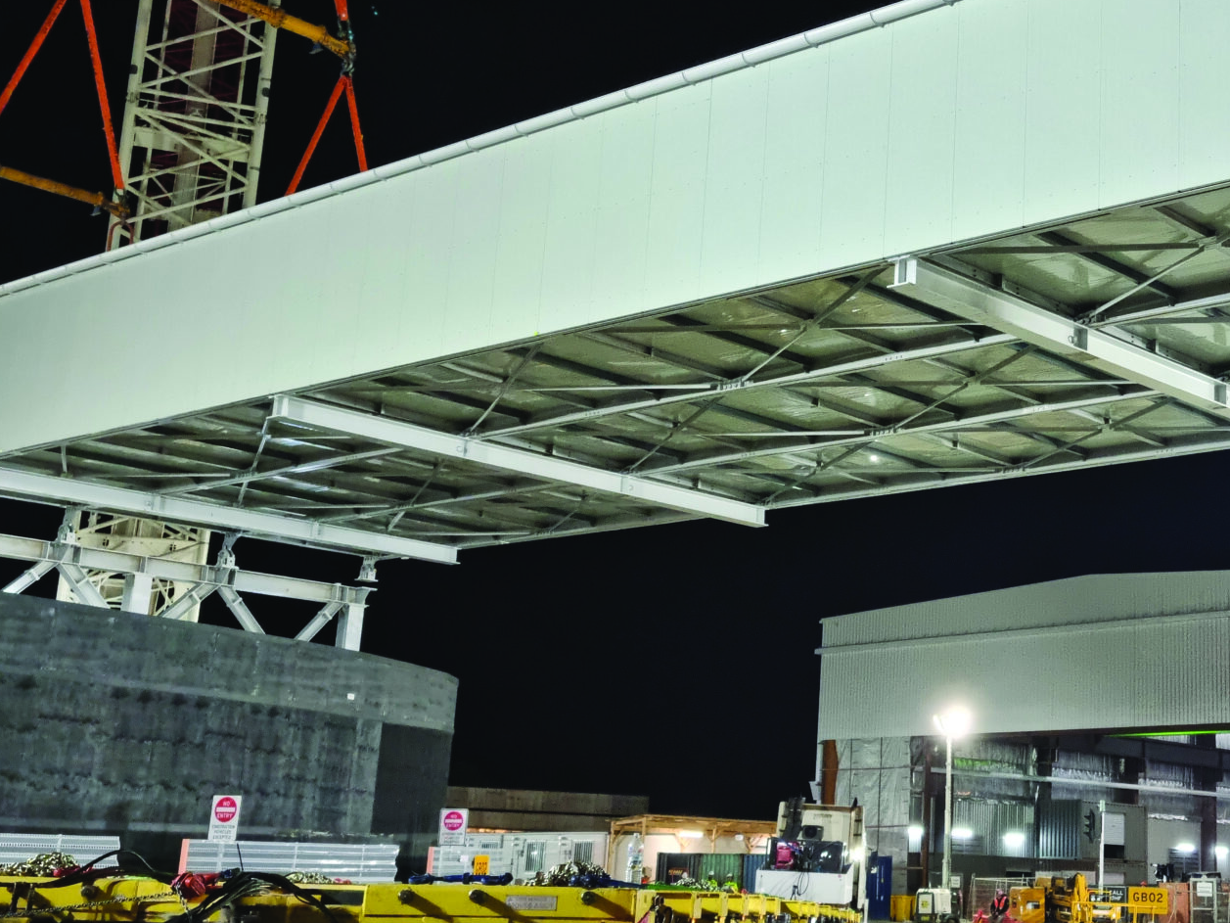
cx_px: 980
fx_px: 1954
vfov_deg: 26.5
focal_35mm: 55
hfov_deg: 33.9
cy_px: 369
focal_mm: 5.9
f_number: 2
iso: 320
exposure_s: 1/50
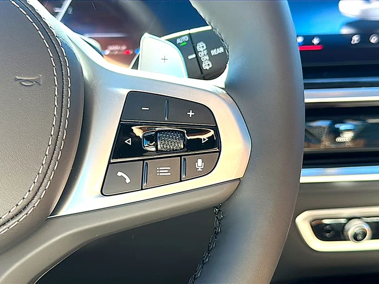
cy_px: 142
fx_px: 416
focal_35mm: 38
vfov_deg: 37.7
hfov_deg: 49.0
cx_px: 190
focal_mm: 6.86
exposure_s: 1/259
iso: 80
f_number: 1.78
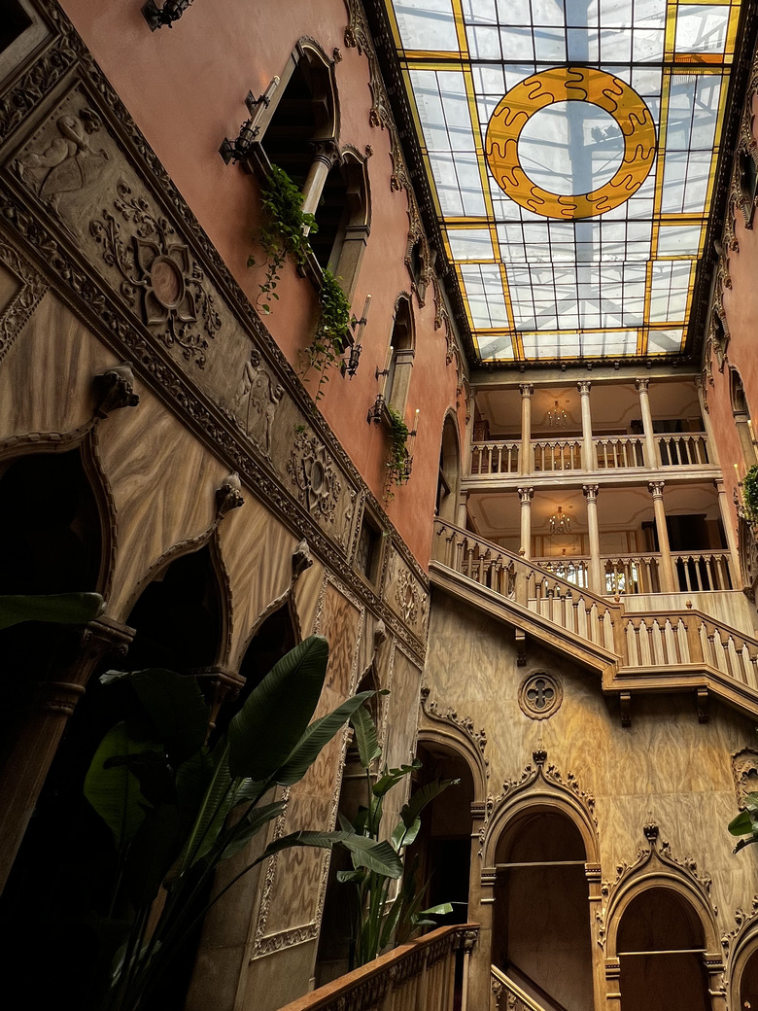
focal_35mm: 20
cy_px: 385
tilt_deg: +37.0
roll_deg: +2.0
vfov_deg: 80.4
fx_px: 584
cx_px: 568
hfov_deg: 62.2
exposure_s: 1/453
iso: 32
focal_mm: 1.57
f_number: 1.8
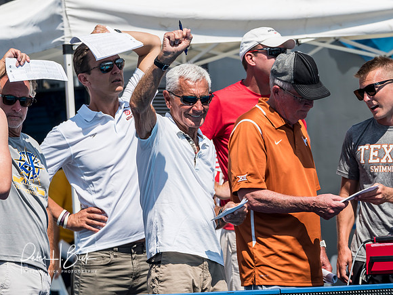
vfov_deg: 5.0
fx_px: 3406
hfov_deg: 6.6
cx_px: 196
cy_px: 148
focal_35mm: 300
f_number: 5.6
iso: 250
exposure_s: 1/1600
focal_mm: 150
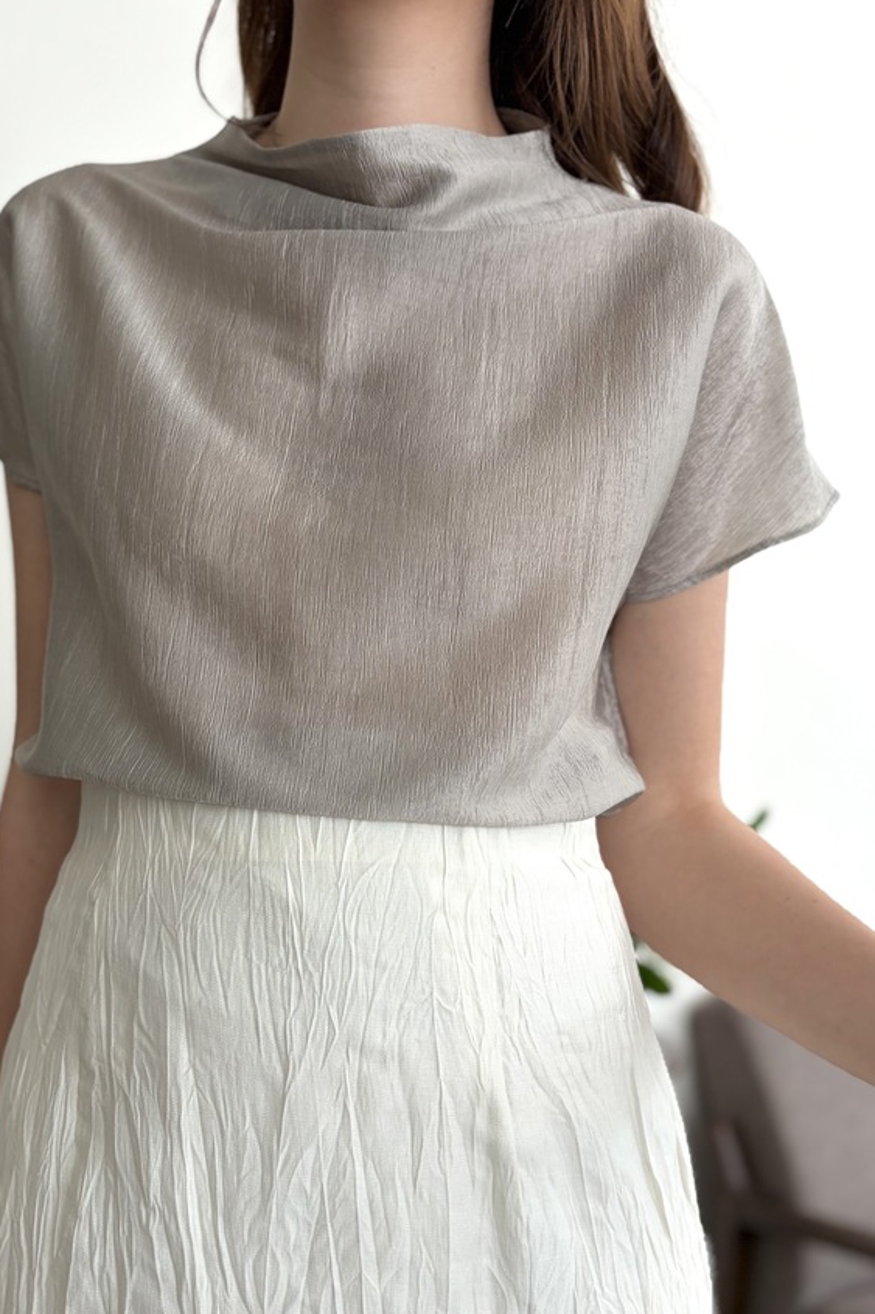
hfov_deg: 40.9
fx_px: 1167
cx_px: 351
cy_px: 767
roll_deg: -1.8
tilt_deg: +0.9
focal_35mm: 32
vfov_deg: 58.4
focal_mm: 5.96
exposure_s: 1/122
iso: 80
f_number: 1.6
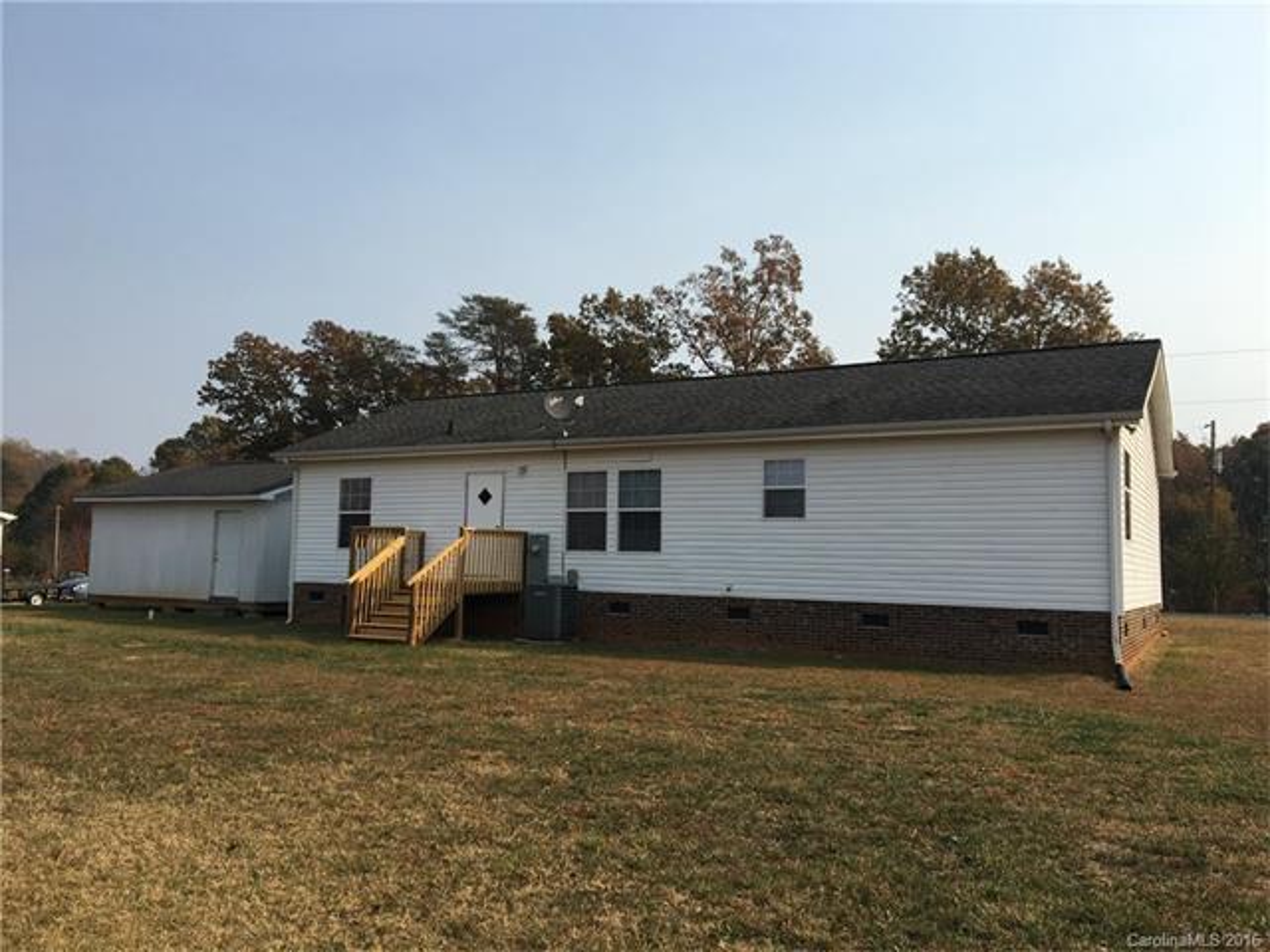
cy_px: 476
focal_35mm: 29
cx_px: 635
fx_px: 1064
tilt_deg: +5.3
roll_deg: -0.9
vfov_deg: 48.2
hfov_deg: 61.7
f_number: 2.2
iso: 25
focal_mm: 4.15
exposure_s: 1/1832
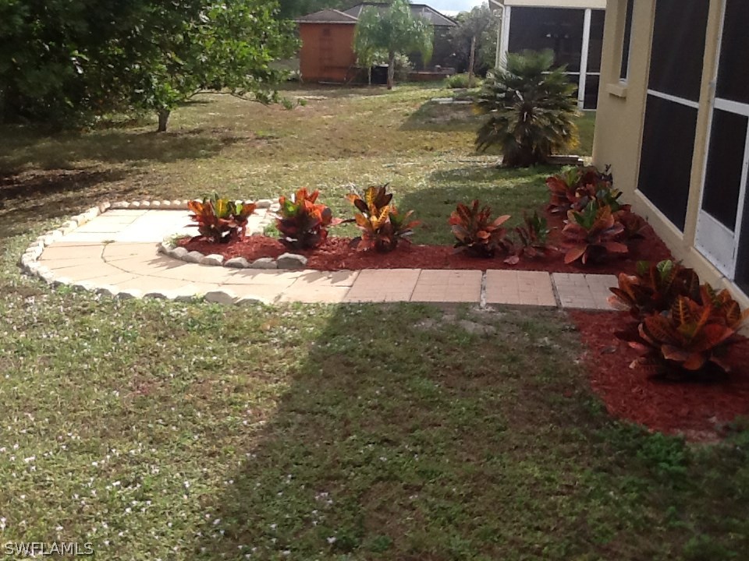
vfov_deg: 32.9
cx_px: 374
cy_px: 280
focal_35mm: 44
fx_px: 952
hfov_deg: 42.9
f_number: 2.4
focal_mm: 2.03
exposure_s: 1/863
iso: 40
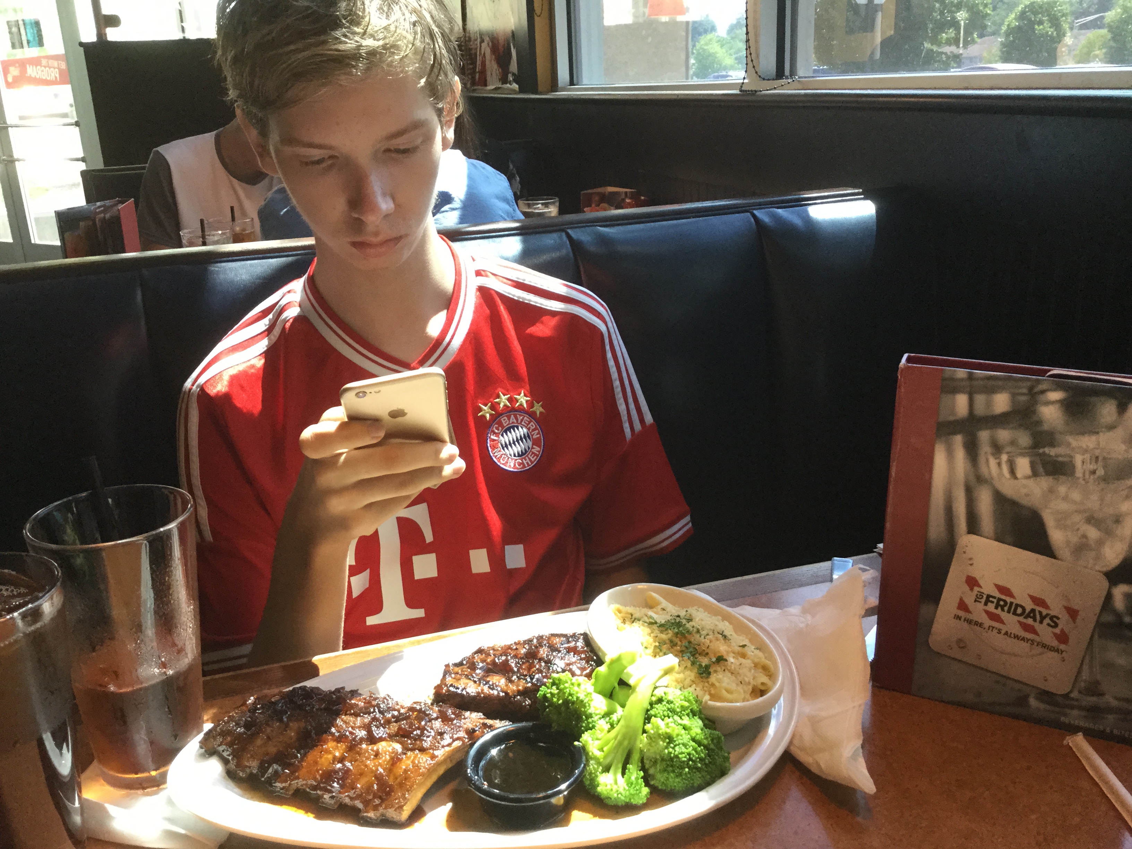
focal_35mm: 31
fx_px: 1014
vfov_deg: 45.4
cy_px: 424
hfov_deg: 58.4
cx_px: 566
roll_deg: +1.1
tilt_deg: -18.2
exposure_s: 1/30
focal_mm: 3.3
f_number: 2.4
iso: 100
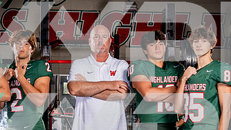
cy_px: 135
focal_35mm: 115
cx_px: 108
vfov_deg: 10.4
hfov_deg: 18.6
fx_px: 705
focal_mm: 52
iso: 200
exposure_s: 1/250
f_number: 5.6
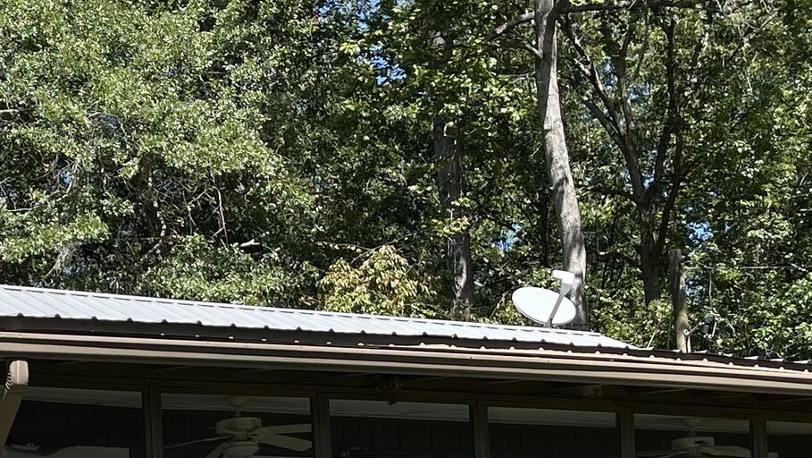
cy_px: 597
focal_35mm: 92
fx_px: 1981
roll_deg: +1.9
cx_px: 21
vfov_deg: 12.7
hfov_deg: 22.4
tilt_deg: +4.5
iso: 32
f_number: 1.6
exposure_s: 1/1618
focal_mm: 5.1
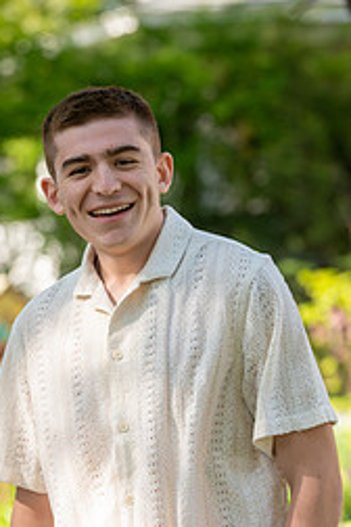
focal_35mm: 232
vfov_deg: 8.9
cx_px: 216
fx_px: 3393
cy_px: 431
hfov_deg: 5.9
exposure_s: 1/250
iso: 250
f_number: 4
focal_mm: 130
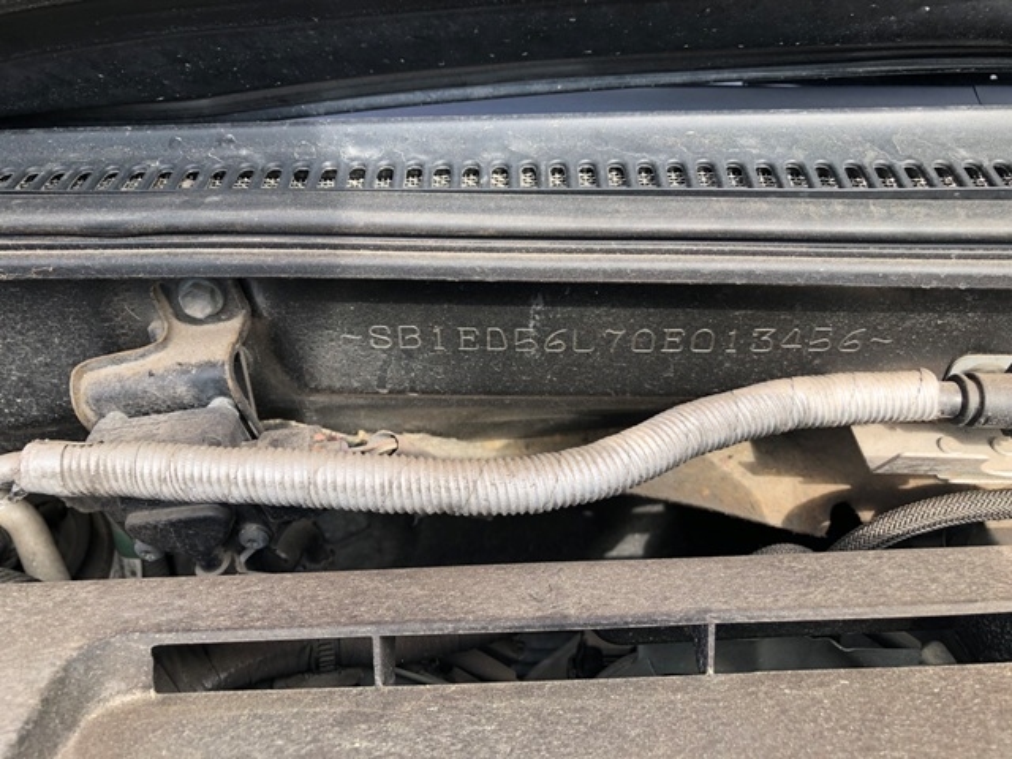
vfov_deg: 49.7
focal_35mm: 28
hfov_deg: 63.4
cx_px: 506
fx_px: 819
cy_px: 380
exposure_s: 1/147
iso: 20
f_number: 1.8
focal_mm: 3.99
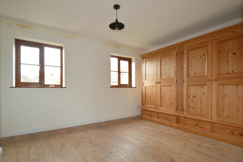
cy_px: 81
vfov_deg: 67.3
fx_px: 121
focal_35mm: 18
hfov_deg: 90.0
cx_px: 122
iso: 400
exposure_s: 1/60
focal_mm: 12
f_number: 4
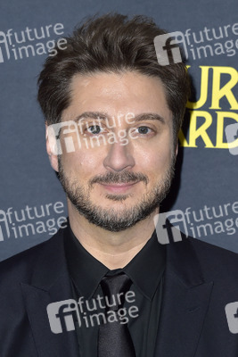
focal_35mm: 100
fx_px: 991
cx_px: 119
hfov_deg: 13.7
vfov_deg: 20.4
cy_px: 178
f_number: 6.3
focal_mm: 100
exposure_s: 1/250
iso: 250
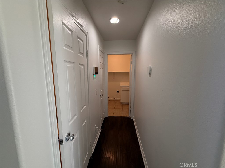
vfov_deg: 85.7
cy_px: 84
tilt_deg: -8.2
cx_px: 112
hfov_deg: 102.1
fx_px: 91
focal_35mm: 14
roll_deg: -0.2
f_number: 2.2
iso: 250
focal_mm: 2.22
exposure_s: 1/120
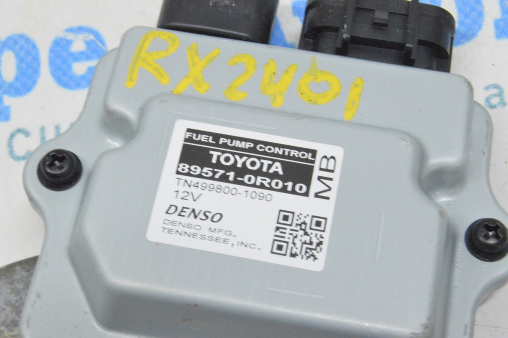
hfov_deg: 24.6
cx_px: 254
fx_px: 1163
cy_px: 169
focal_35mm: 82
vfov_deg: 16.5
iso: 6400
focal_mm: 55
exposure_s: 1/20
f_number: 20
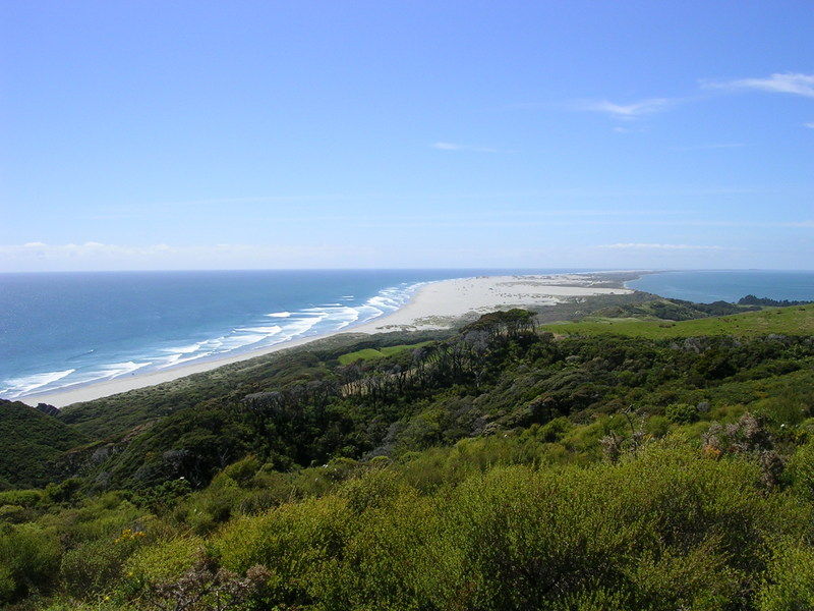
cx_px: 407
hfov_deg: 49.0
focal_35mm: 38
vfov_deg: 37.7
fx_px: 894
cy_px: 306
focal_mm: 5.8
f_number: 5.6
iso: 50
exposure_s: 1/424
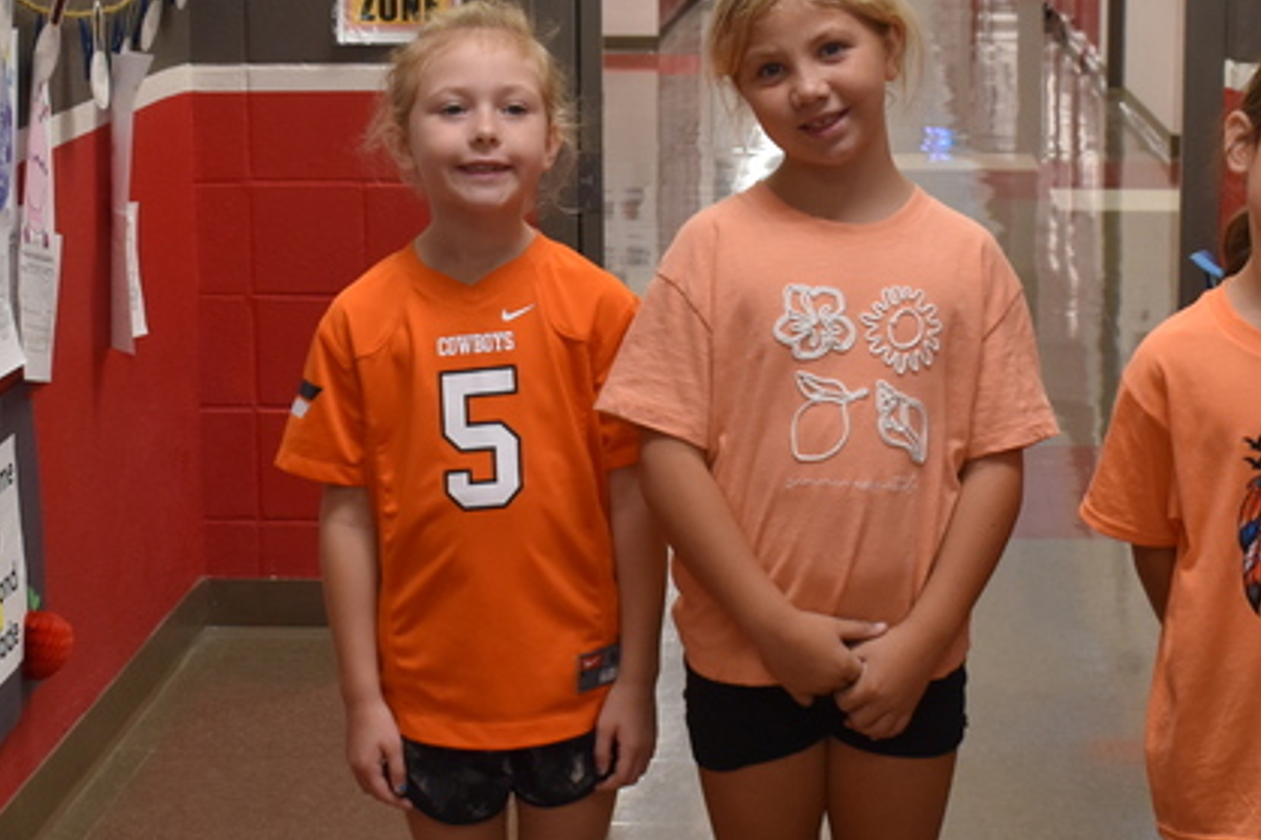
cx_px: 641
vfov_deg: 15.5
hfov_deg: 23.1
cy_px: 405
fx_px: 3081
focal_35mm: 88
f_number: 3.8
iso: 900
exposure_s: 1/125
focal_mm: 24
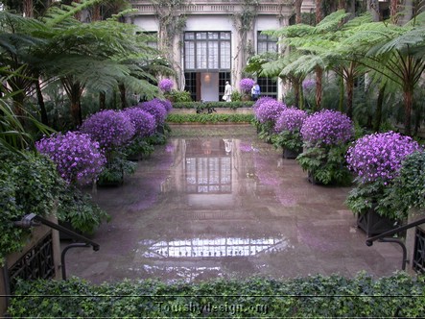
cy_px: 160
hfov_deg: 49.0
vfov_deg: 37.7
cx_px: 212
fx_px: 466
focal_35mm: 38
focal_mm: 7.85
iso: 100
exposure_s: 1/69.2
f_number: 3.7
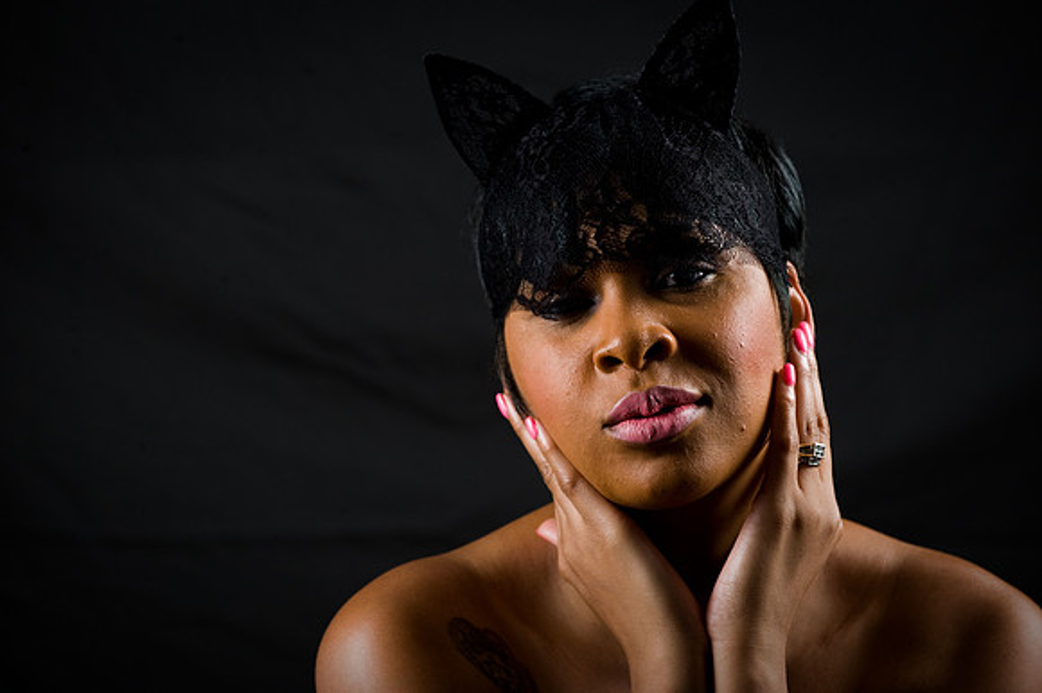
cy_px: 346
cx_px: 521
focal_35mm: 155
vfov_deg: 8.8
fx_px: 4484
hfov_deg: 13.3
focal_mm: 155
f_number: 5.6
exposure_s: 1/125
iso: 200
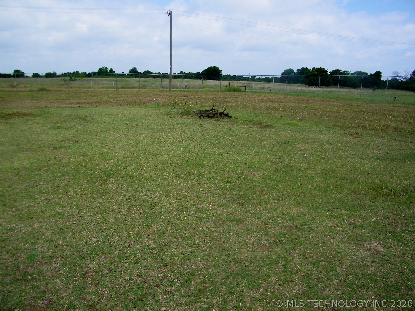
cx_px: 208
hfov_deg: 63.4
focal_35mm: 28
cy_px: 156
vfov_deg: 49.7
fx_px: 336
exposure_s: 1/200
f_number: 7
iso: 80
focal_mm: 5
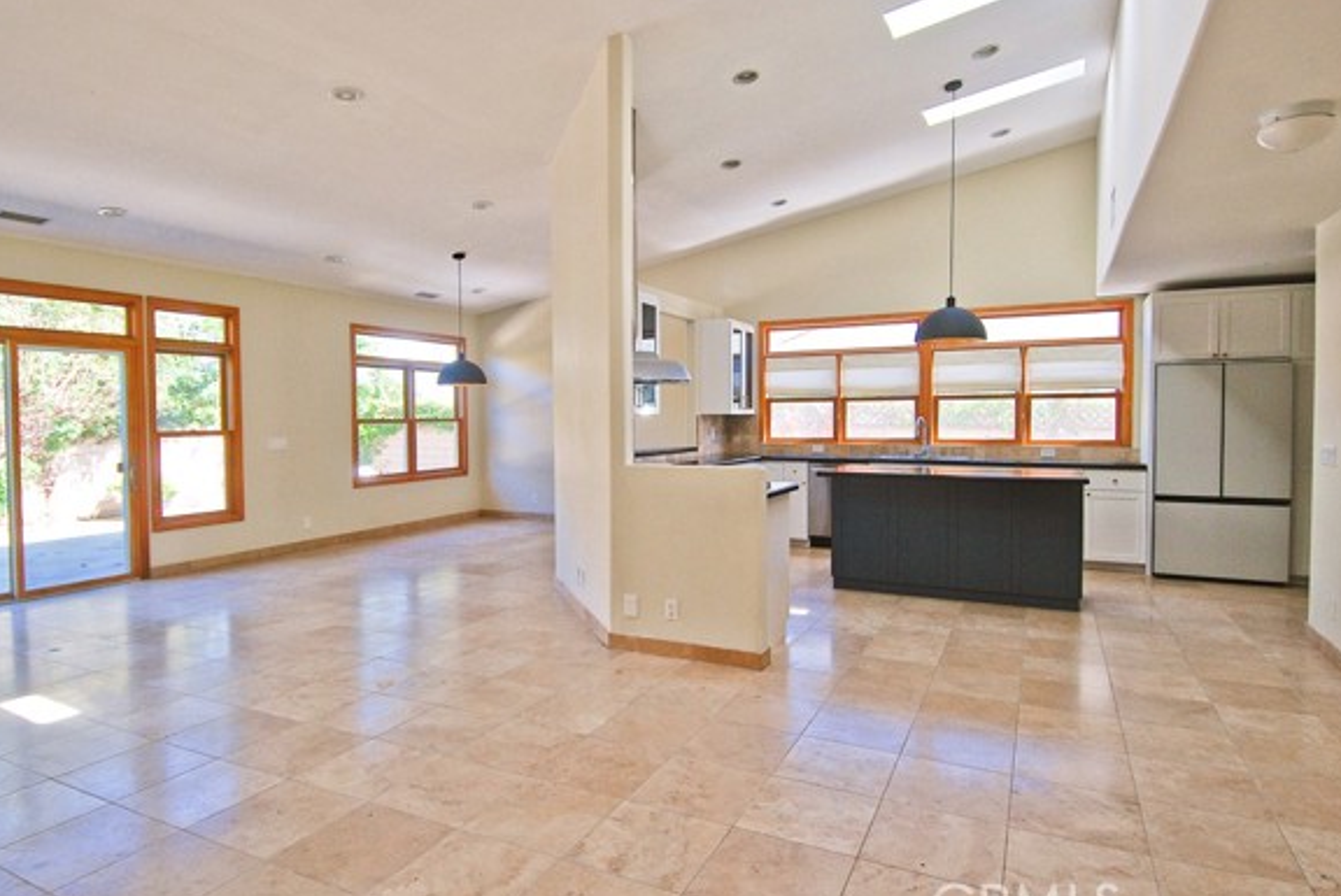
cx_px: 650
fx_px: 746
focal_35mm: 20
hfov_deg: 83.9
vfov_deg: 62.0
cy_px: 440
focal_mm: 12
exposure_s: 1/125
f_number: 4
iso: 320
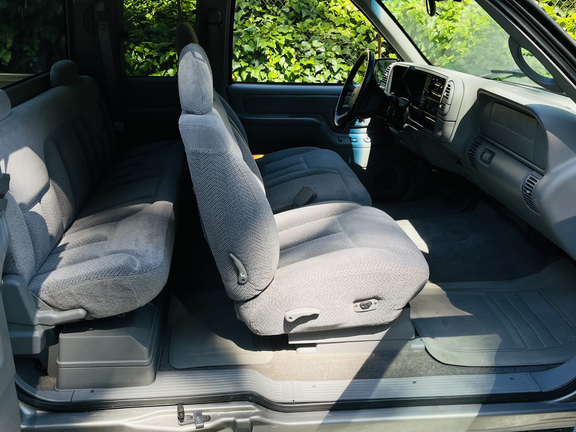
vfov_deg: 42.8
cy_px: 184
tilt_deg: -14.9
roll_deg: +0.7
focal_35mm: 33
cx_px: 267
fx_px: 549
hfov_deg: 55.3
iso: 50
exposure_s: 1/527
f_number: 1.6
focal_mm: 5.1
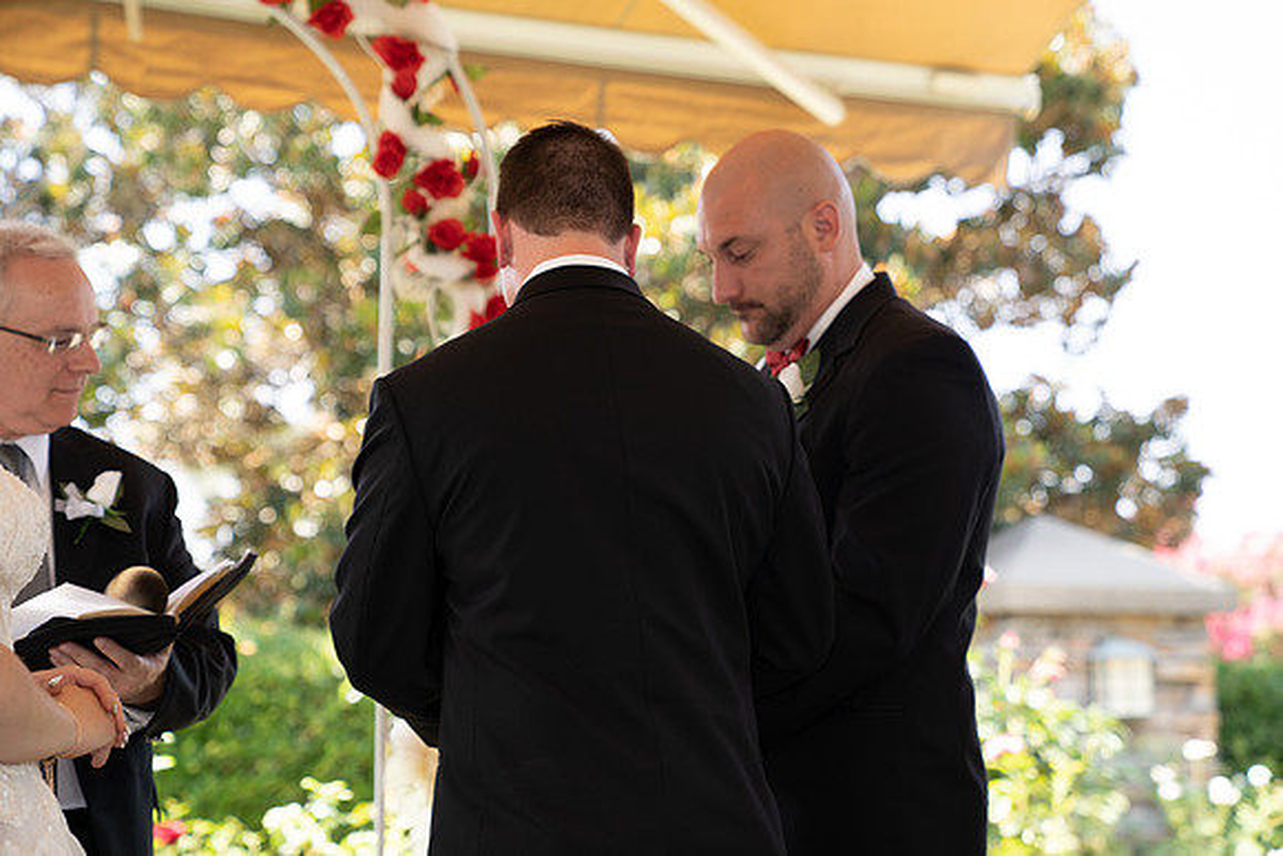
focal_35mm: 70
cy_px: 428
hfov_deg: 28.8
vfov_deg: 19.5
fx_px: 2495
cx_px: 642
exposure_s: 1/250
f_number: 3.2
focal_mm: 70
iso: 200
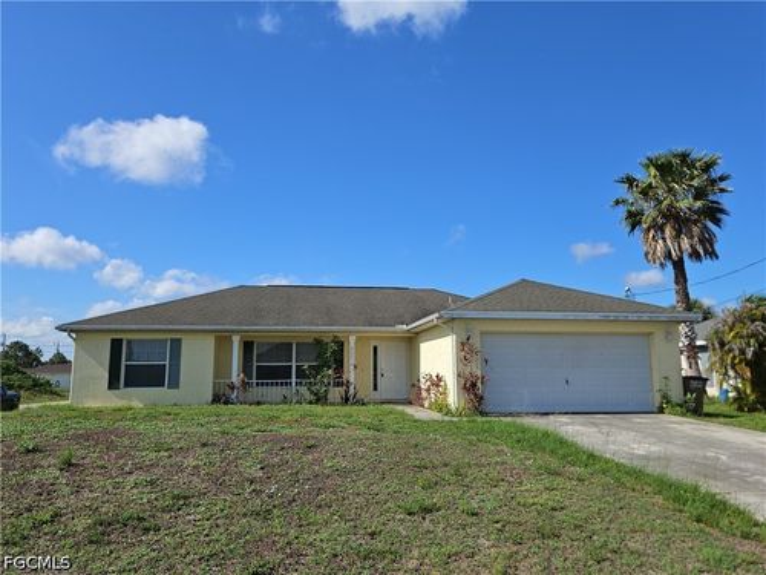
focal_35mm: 23
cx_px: 383
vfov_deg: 58.9
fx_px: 509
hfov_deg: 73.9
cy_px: 288
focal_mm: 5.4
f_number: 1.8
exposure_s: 1/1770
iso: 50
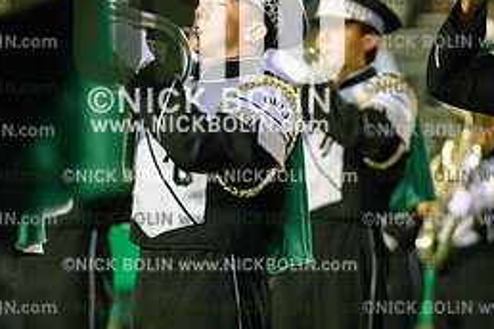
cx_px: 209
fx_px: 6175
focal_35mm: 450
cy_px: 43
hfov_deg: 4.6
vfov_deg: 3.1
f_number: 4
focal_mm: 200
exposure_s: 1/1600
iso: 10000
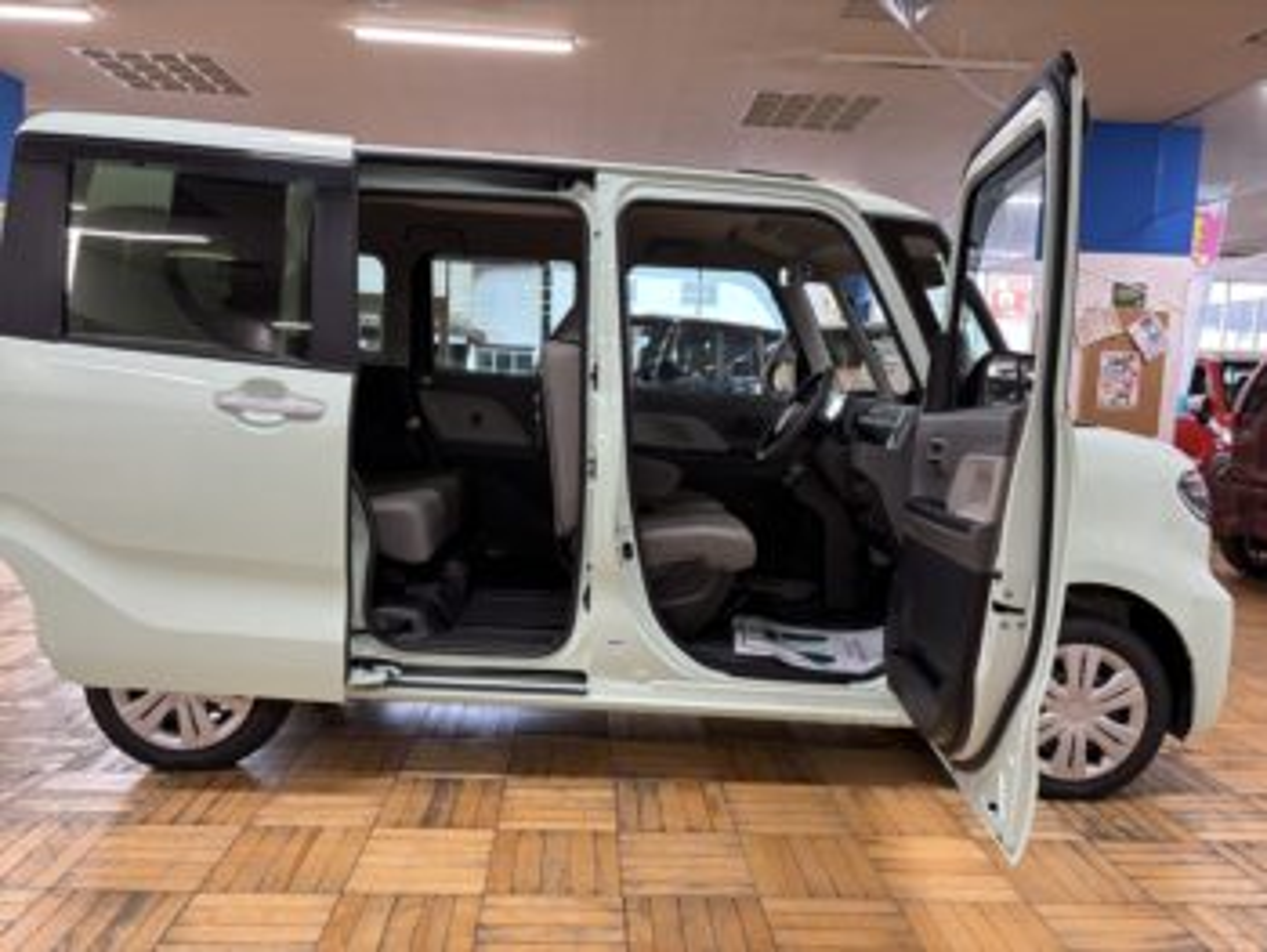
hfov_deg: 67.3
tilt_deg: -5.2
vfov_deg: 53.1
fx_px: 952
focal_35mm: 26
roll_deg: -1.7
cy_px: 476
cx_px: 634
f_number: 1.6
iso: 125
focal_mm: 5.96
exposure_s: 1/50
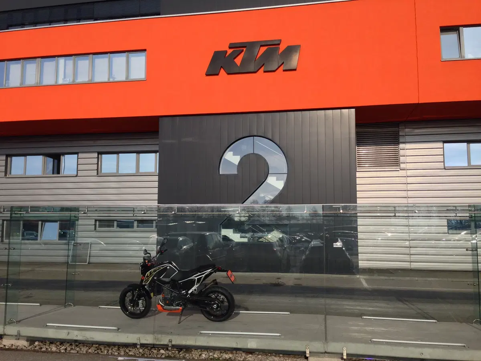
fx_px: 459
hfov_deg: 55.4
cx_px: 240
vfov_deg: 42.9
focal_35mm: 33
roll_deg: -0.6
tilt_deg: +4.0
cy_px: 180
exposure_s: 1/1595
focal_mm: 4.12
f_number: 2.4
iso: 50
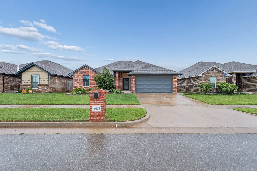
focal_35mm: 15
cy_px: 86
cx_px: 128
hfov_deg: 100.4
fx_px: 107
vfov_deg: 77.3
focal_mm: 10
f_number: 5
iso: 125
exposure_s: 1/40
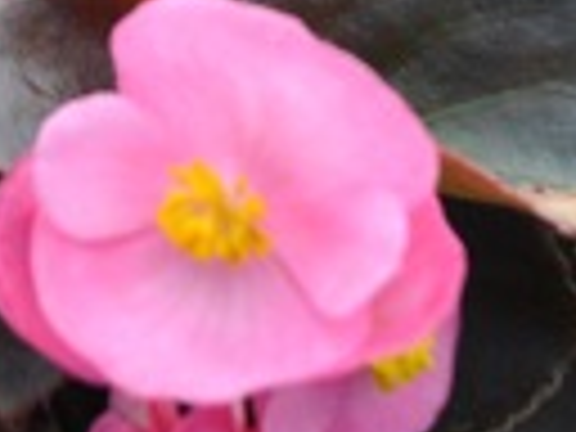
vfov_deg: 2.9
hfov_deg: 3.9
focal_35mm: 503
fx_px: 8370
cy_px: -398
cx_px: -202
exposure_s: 1/250
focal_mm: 70
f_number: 4.5
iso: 640
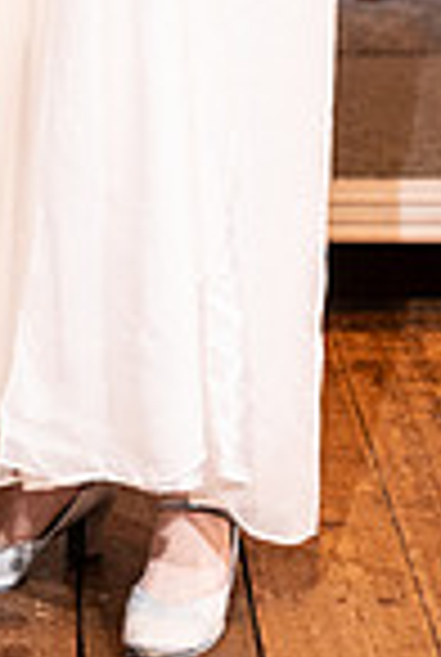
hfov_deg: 8.5
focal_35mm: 163
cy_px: -261
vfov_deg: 12.1
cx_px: 180
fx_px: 2981
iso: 1000
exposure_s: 1/250
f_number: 1.8
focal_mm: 35
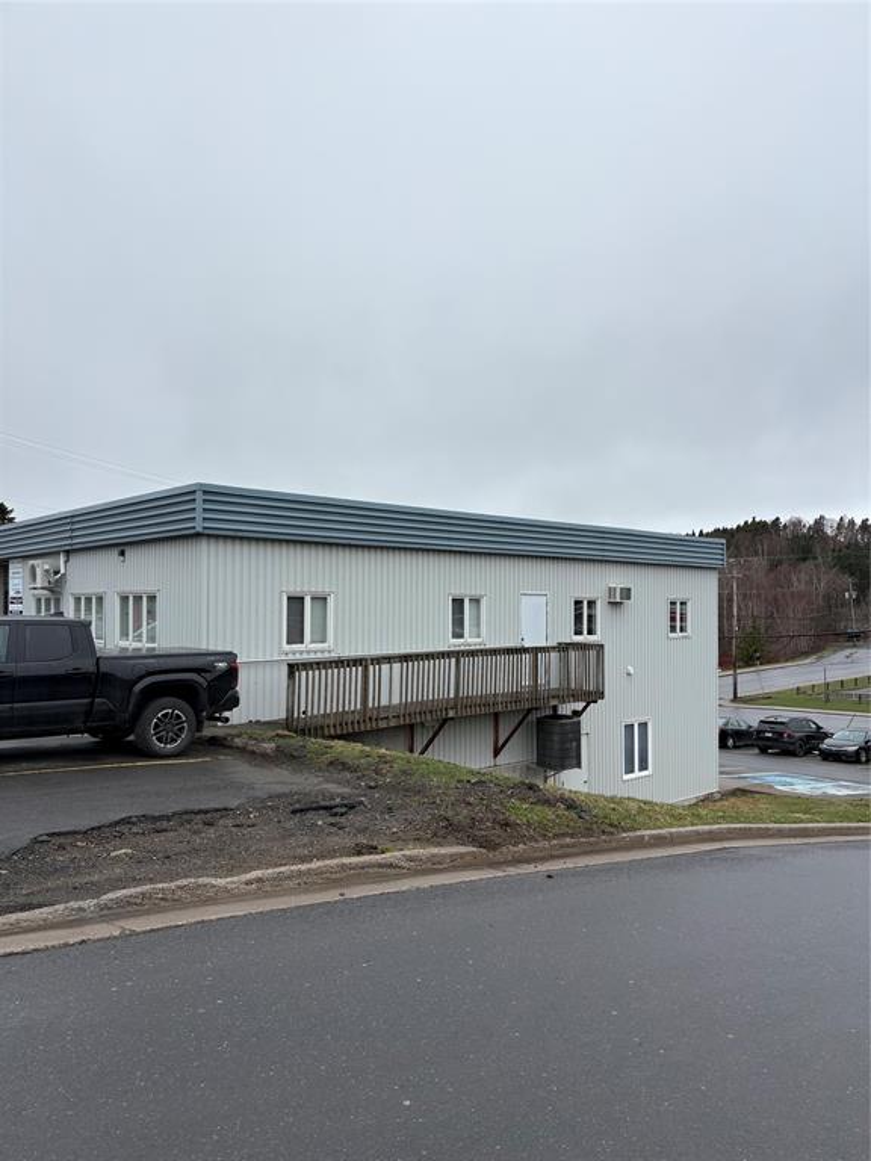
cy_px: 580
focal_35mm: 26
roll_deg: -0.3
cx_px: 436
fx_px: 872
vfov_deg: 67.3
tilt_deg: +1.0
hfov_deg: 53.1
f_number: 1.6
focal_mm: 5.96
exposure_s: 1/1337
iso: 50
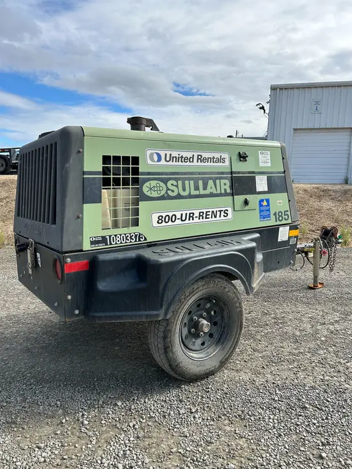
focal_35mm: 26
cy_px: 234
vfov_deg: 67.3
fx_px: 352
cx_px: 176
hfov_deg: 53.1
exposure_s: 1/3571
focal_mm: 5.7
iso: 50
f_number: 1.5
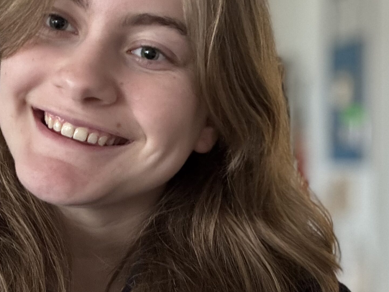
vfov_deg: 27.5
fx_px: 596
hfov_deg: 36.2
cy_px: 158
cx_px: 190
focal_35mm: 53
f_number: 1.9
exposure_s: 1/27
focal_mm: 2.69
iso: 640
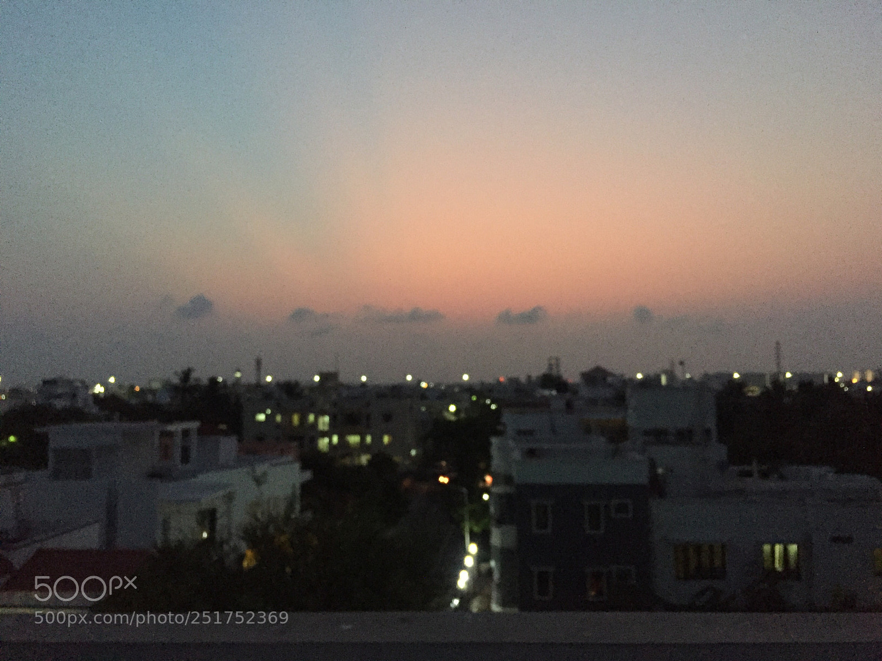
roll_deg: -1.3
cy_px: 330
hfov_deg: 61.7
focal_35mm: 29
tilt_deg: +5.5
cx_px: 441
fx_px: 739
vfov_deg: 48.2
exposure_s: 1/17
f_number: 2.2
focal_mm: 4.15
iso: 400
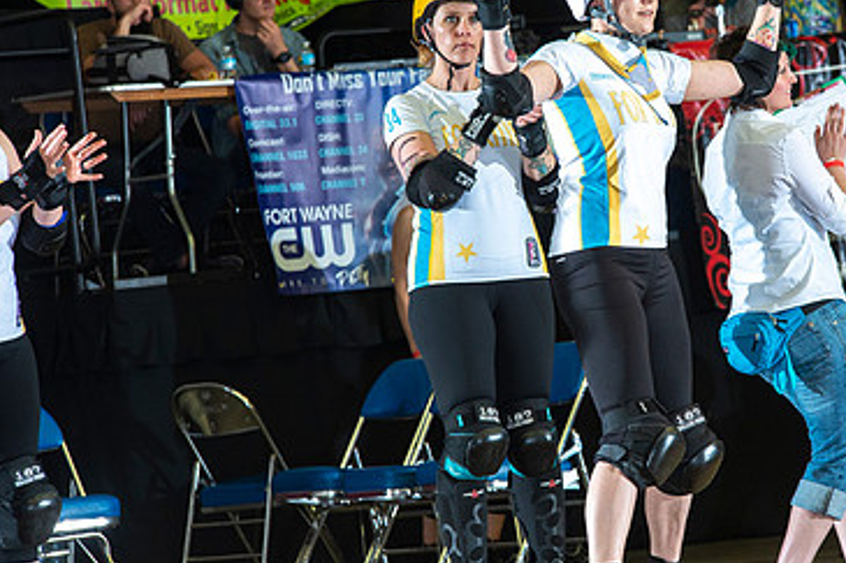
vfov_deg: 4.3
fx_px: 7469
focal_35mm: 318
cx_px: 598
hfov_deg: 6.5
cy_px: 254
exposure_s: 1/160
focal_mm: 200
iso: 1600
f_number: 8
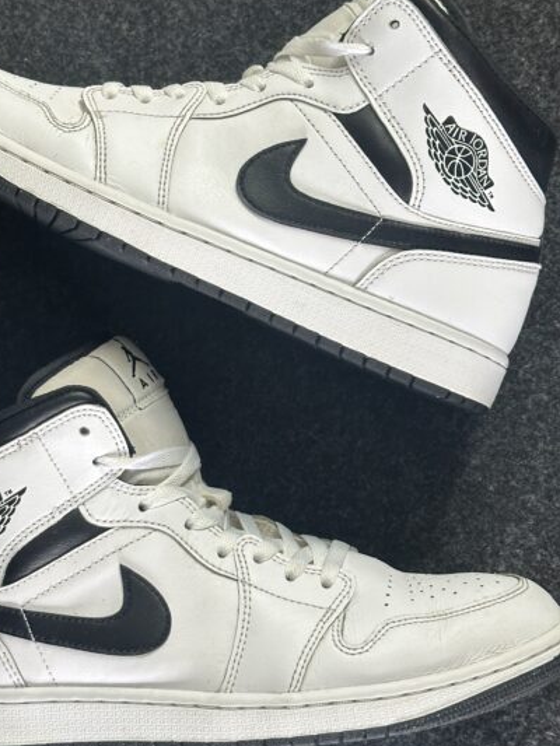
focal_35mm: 72
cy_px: 384
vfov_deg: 27.0
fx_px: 1552
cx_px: 220
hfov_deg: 20.4
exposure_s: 1/50
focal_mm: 6.86
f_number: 1.78
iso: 125
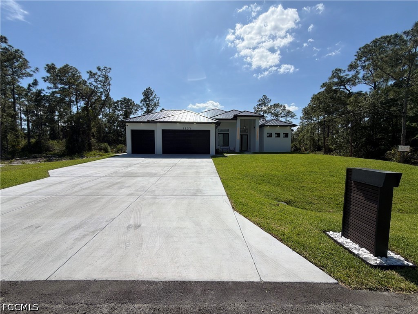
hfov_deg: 102.1
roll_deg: +0.0
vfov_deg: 85.7
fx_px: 169
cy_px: 157
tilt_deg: -3.7
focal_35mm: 14
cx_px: 209
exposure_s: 1/1795
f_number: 2.2
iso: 20
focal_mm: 2.22
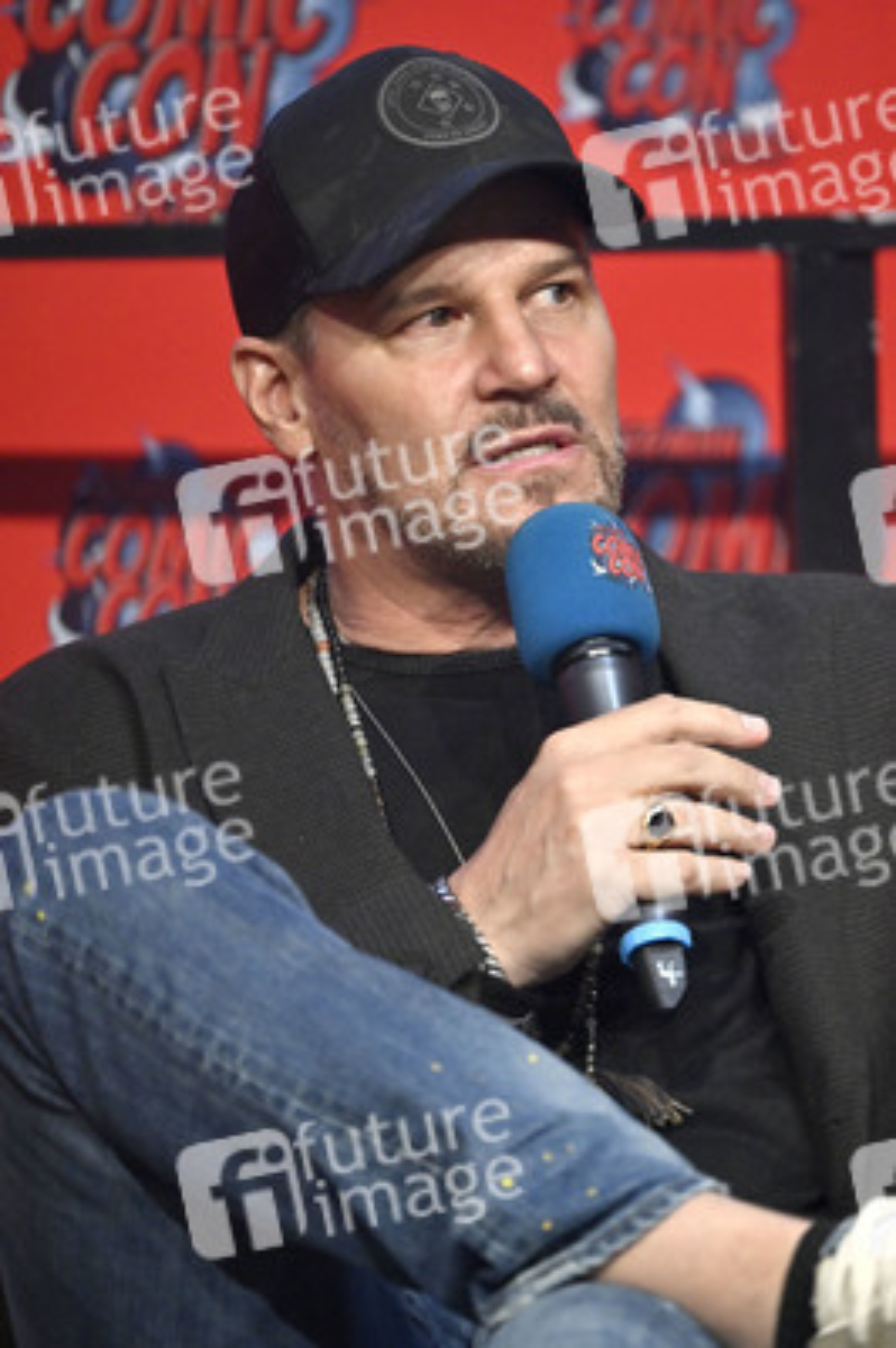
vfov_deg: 5.2
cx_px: 448
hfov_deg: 3.4
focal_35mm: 400
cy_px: 674
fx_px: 14958
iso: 2500
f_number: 4.5
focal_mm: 400
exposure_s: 1/500
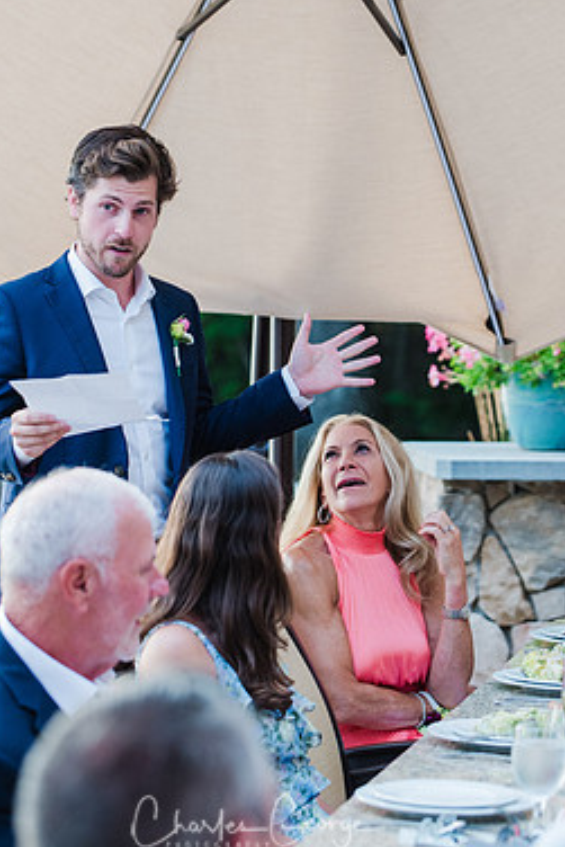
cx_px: 236
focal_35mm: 165
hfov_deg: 8.3
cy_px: 363
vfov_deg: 12.4
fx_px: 3881
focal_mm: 92
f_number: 3.2
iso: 400
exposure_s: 1/125
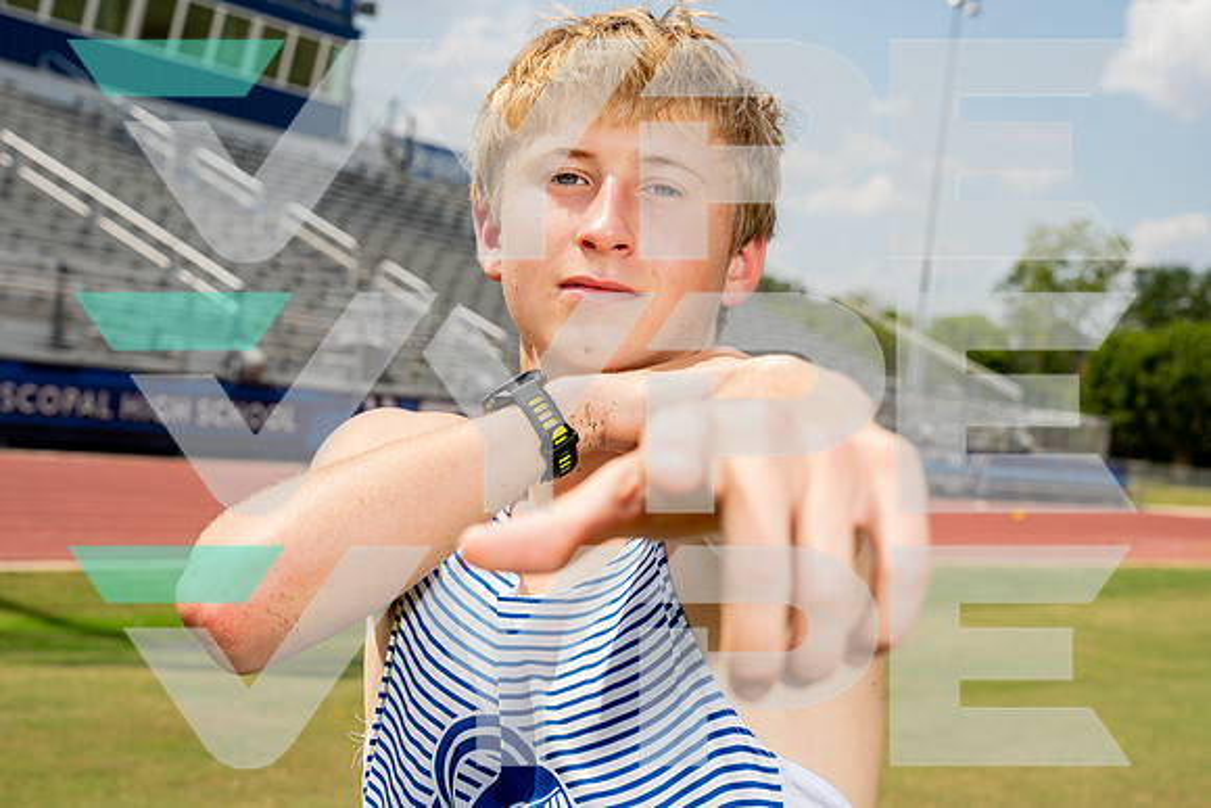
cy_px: 404
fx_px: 2294
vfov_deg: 20.0
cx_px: 605
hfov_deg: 29.6
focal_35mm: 68
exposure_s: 1/250
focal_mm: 64
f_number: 8
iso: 100
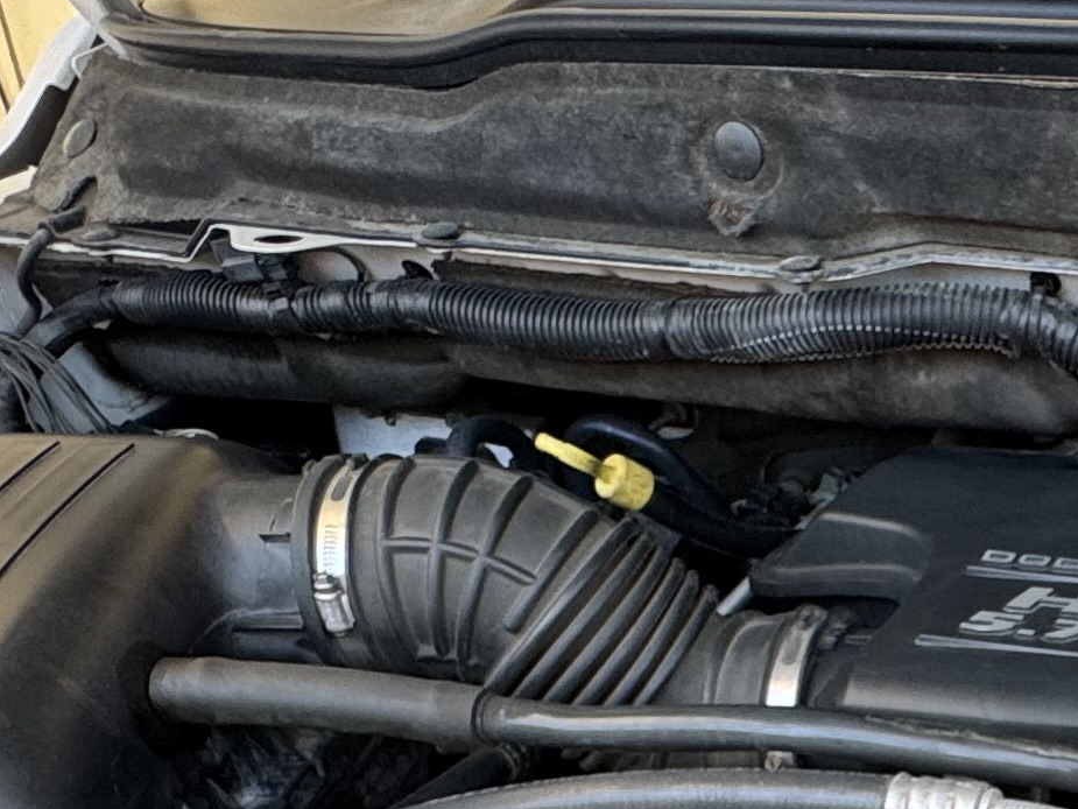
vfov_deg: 21.9
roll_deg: +2.2
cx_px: 1248
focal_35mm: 61
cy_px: 1026
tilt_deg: -39.9
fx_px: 1900
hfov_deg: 28.2
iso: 125
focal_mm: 2.22
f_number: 2.2
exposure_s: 1/99
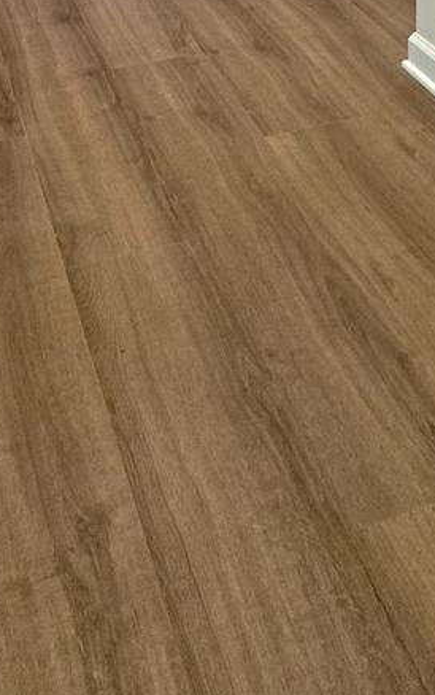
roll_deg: +0.3
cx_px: 179
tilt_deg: +2.2
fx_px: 986
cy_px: -454
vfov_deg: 24.7
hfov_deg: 24.9
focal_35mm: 52
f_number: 2.2
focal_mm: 2.22
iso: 80
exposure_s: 1/120
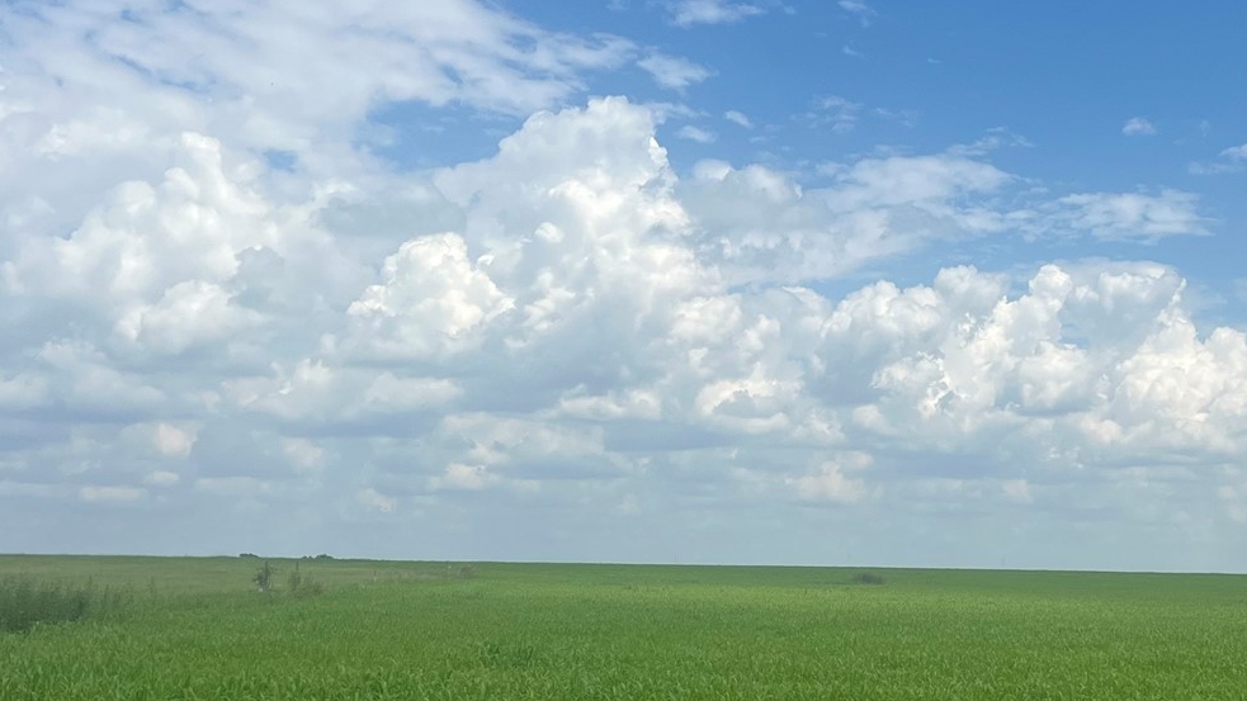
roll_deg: -0.9
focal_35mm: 59
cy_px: 470
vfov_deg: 20.3
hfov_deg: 34.8
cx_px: 906
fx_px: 1951
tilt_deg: +1.9
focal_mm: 5.7
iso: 50
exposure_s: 1/6993
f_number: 1.5
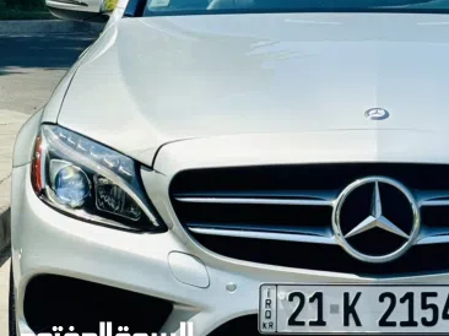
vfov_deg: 16.2
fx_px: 1180
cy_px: 145
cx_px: 378
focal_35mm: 91
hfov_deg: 21.2
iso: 32
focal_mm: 5.96
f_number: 1.6
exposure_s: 1/3021
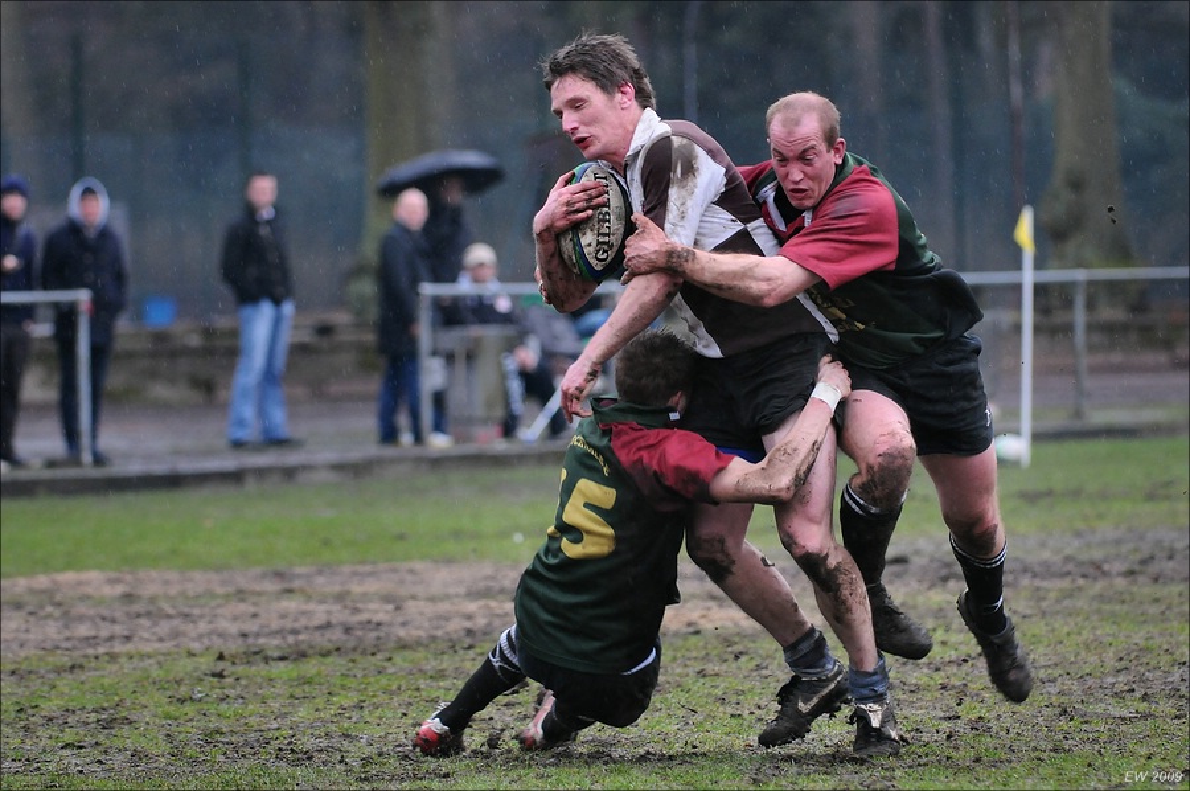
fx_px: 9906
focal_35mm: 300
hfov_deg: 6.9
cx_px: 595
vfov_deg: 4.6
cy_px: 396
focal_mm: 200
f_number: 4
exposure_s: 1/400
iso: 1000
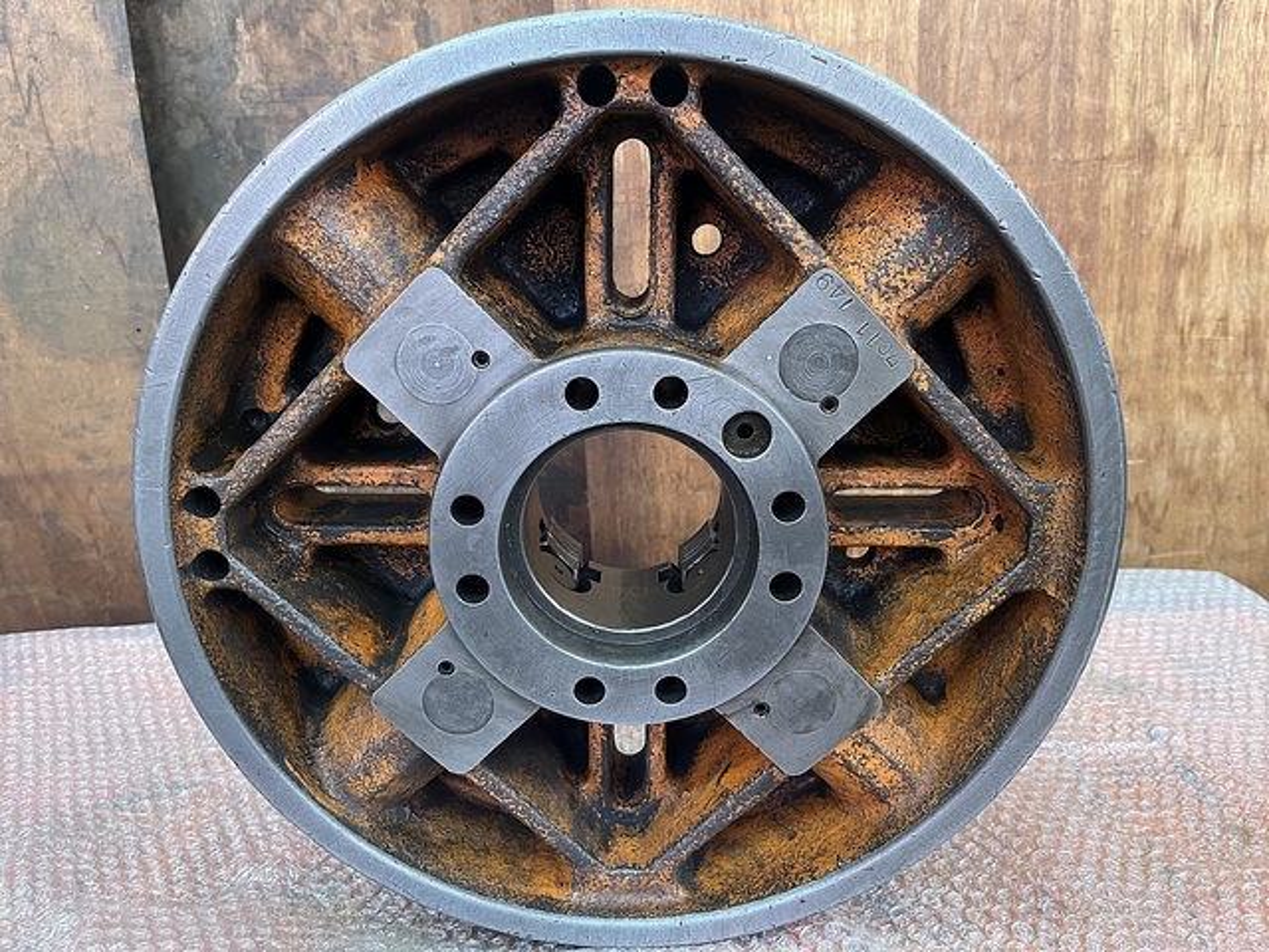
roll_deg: +3.4
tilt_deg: -18.6
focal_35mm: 26
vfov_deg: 53.1
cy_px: 476
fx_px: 953
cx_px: 634
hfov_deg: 67.3
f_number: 1.6
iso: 400
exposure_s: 1/60
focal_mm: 5.1
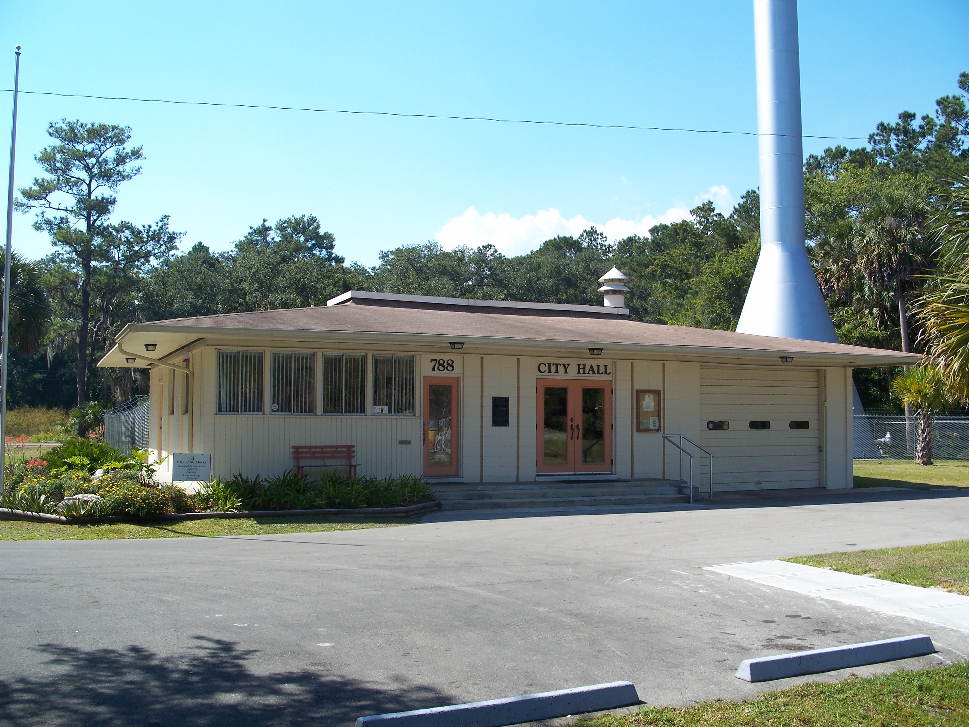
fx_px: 1036
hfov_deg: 50.1
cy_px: 364
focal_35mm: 37
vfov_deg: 38.7
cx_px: 484
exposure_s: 1/400
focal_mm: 7.8
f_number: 4
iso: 64
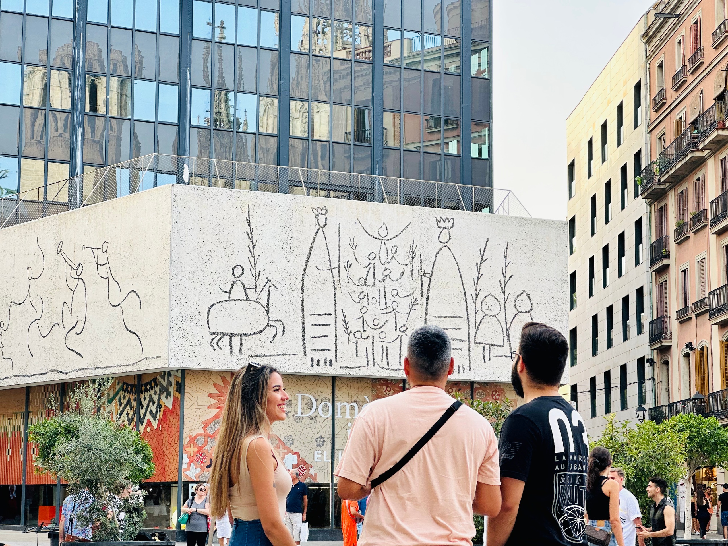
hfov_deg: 25.3
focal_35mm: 77
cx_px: 364
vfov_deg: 19.1
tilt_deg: +6.2
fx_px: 1619
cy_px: 273
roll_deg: -0.3
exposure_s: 1/99
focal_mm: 9
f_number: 2.8
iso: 32
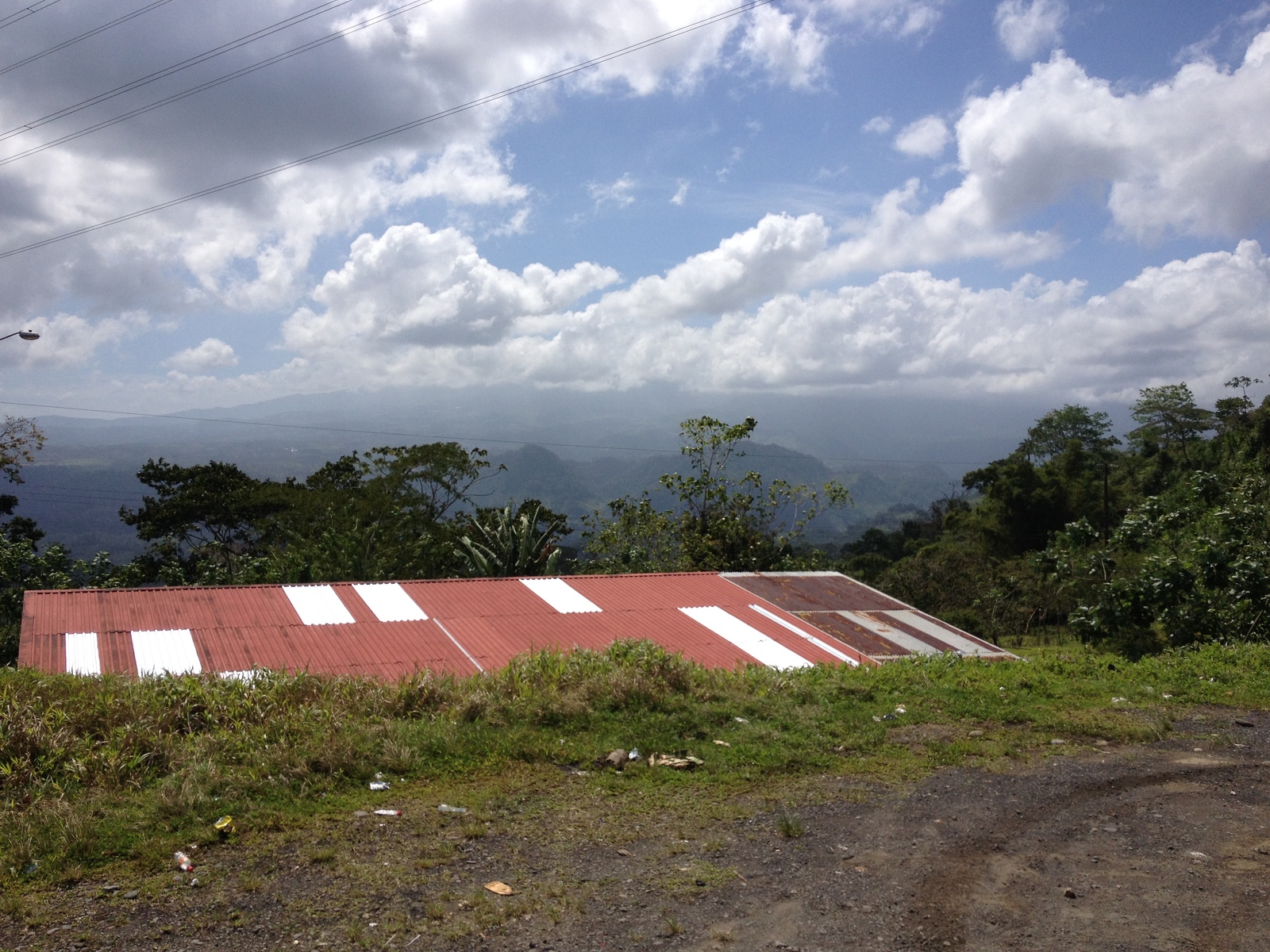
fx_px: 1284
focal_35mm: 35
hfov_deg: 52.6
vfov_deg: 40.7
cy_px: 476
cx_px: 635
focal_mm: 4.28
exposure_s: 1/3690
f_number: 2.4
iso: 50
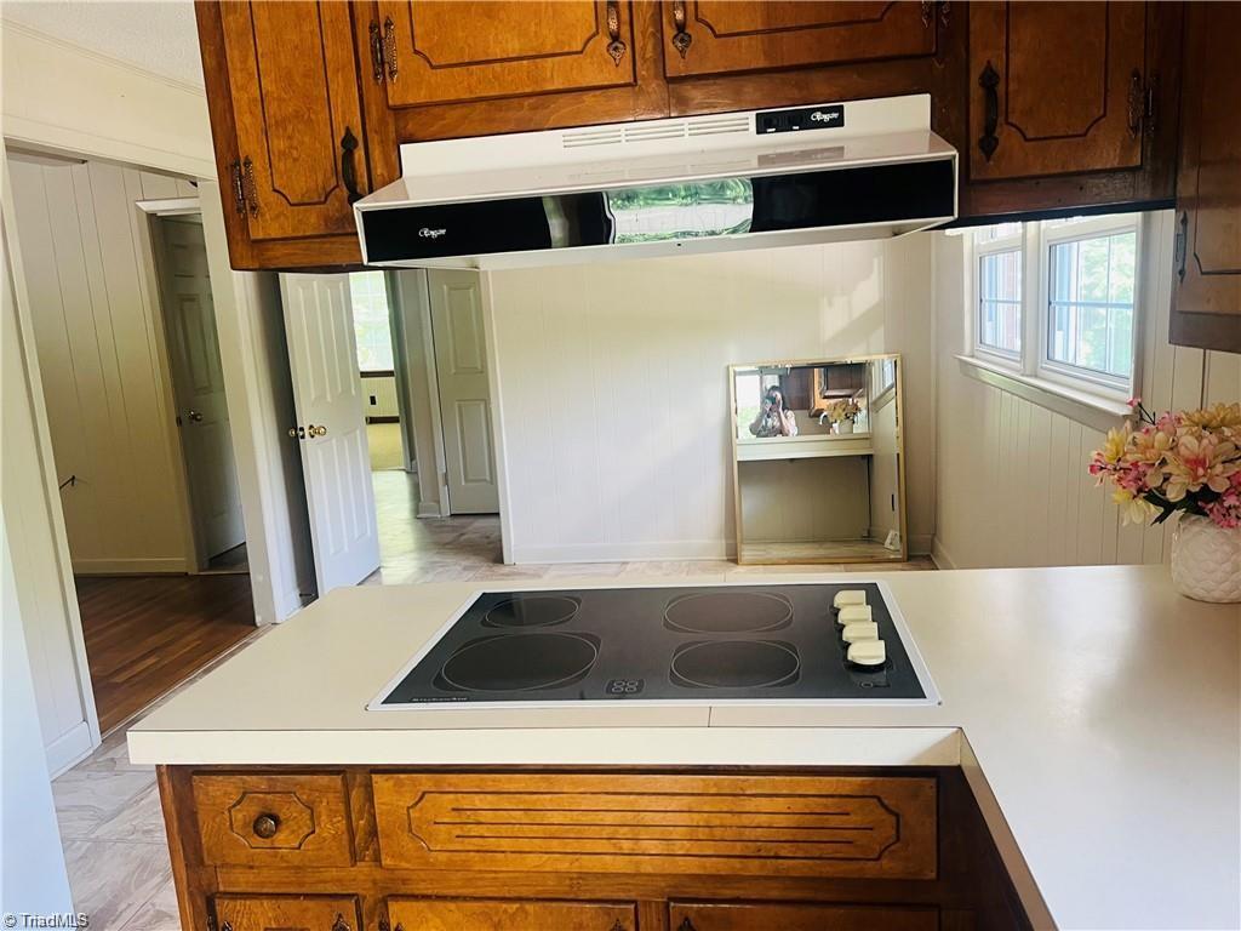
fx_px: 932
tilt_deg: -12.5
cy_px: 466
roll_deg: +4.2
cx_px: 620
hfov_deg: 67.3
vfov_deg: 53.1
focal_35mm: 26
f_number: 1.5
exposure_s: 1/75
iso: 125
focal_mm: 5.7
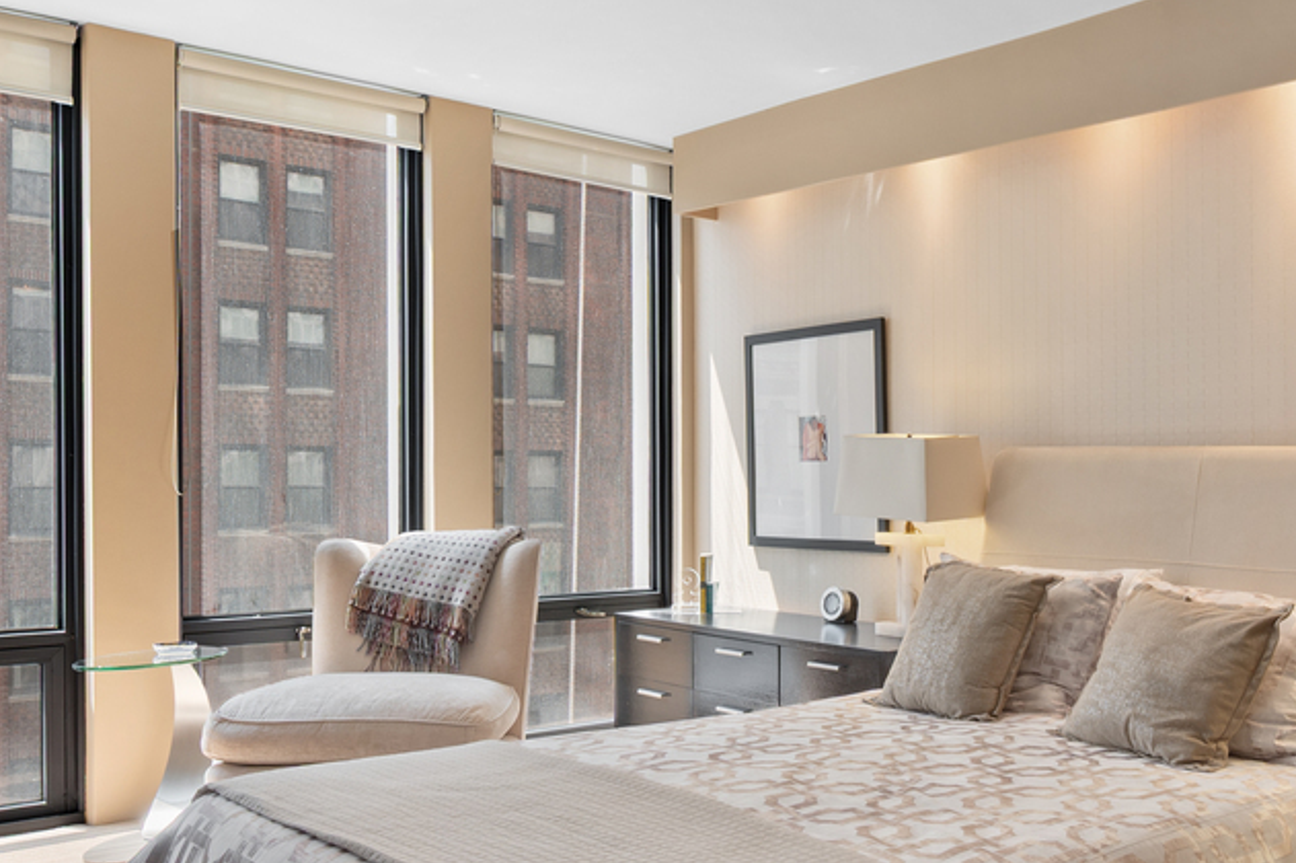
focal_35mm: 36
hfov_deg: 49.8
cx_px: 1049
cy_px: 508
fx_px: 1295
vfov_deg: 36.7
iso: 100
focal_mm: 14
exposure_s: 1/8
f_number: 10
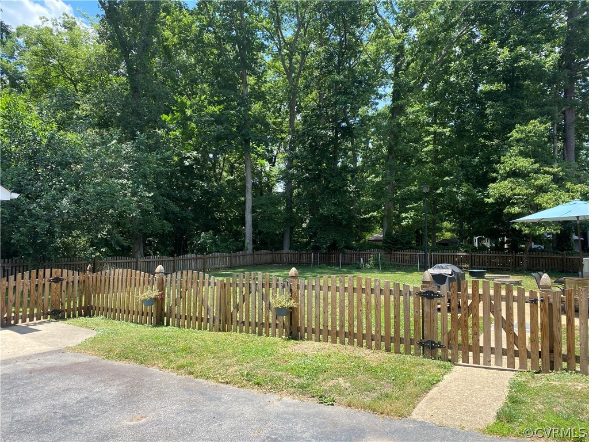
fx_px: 442
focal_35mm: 26
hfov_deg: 67.3
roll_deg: +0.0
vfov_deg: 53.1
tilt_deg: +3.5
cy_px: 221
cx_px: 294
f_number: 1.8
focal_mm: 4.25
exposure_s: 1/762
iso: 32
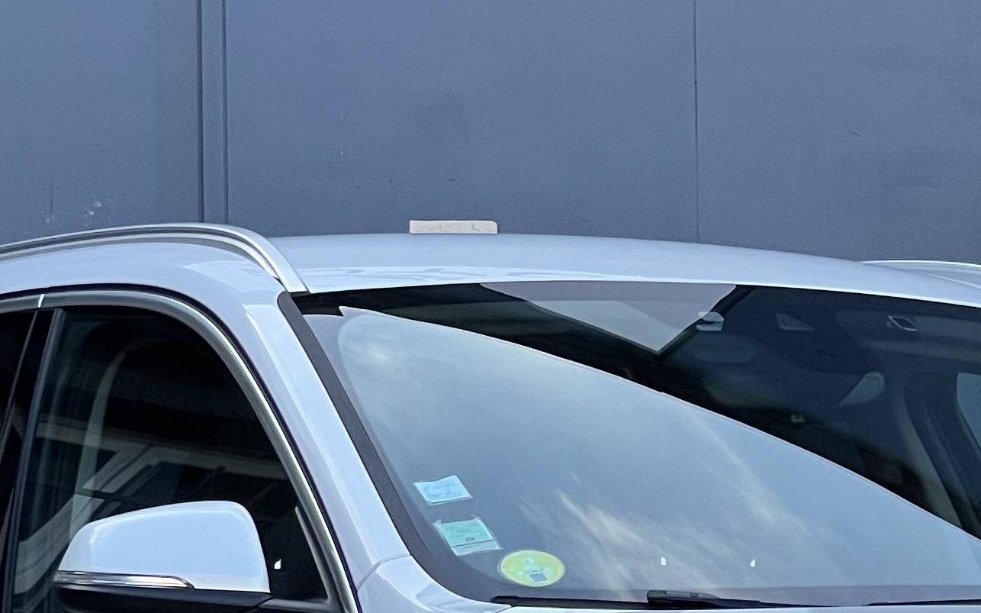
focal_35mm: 256
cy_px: 686
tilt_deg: +2.4
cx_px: 817
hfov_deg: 8.2
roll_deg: +0.8
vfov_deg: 5.1
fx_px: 6842
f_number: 2.8
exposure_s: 1/161
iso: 25
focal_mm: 9
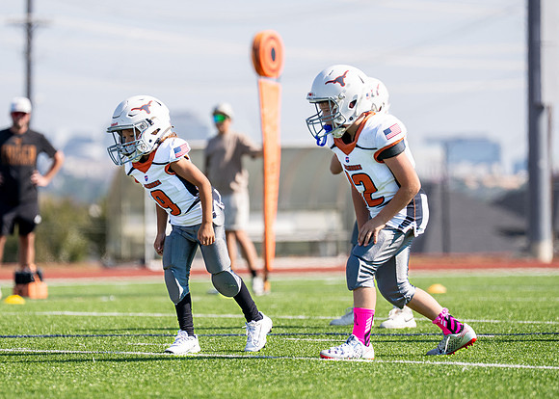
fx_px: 4783
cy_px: 209
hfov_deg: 6.7
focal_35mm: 301
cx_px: 202
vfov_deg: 4.8
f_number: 2.8
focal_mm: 200
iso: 100
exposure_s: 1/2000
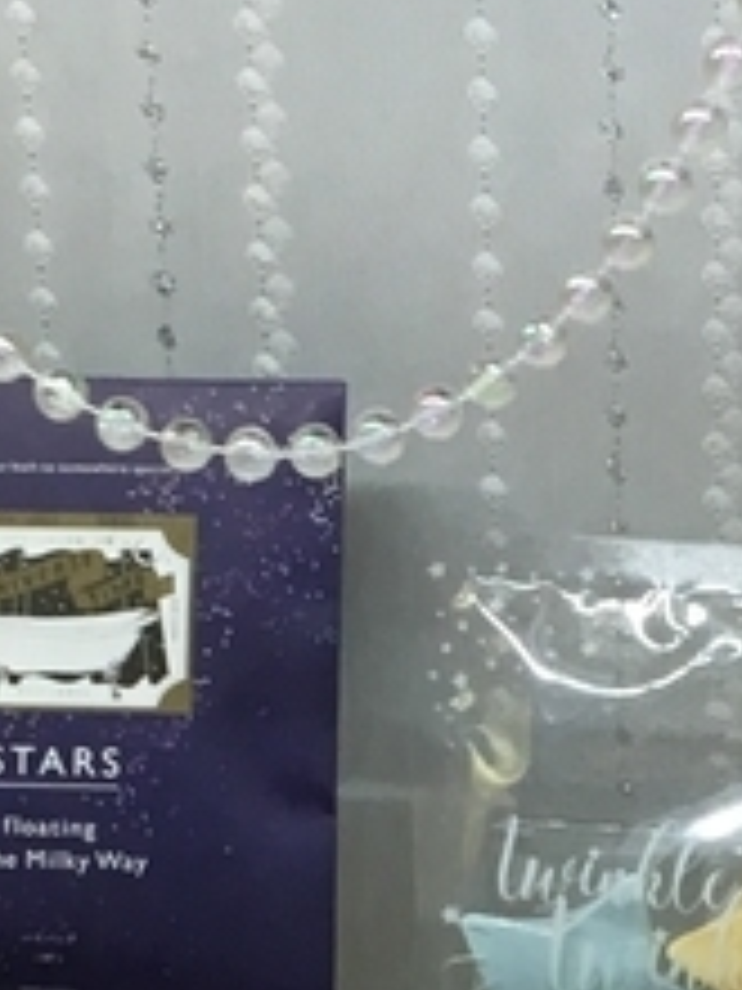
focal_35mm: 158
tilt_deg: -27.8
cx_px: 580
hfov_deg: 9.4
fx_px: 4516
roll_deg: +1.7
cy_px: 990
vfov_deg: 12.4
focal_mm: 4.15
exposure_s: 1/30
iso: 32
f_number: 2.2
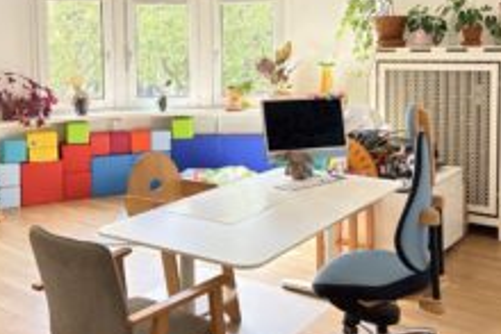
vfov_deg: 30.7
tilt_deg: -4.4
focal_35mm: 43
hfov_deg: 45.4
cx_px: 239
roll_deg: +0.8
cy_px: 85
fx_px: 599
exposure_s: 1/65
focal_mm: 5.96
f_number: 1.6
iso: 125
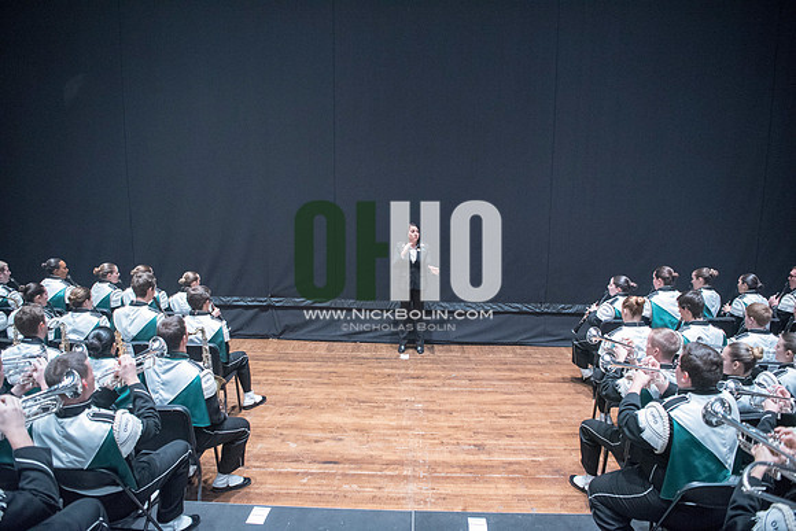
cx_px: 398
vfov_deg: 53.2
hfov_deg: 73.7
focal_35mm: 24
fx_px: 531
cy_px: 266
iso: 4000
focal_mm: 24
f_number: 2.8
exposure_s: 1/160
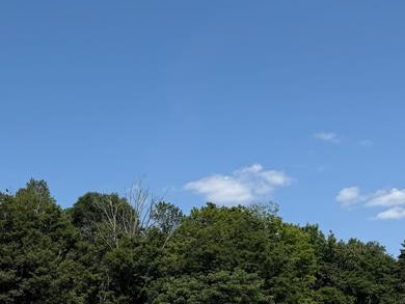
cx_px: 66
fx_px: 738
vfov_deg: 21.8
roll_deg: -1.5
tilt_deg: +2.8
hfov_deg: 29.8
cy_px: 354
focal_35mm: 63
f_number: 1.78
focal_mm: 6.76
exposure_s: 1/4608
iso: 80
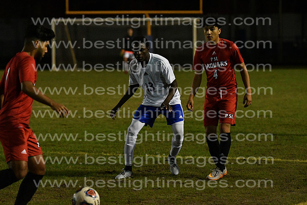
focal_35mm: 188
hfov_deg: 11.0
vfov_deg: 7.3
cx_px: 154
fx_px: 1599
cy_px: 102
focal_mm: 125
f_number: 4
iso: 6400
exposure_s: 1/1250
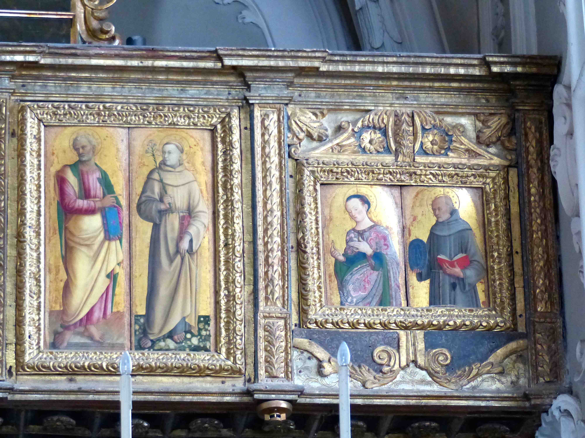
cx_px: 292
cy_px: 219
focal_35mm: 167
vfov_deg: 8.9
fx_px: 2822
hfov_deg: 11.8
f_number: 2.8
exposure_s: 1/25
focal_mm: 27.4
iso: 800
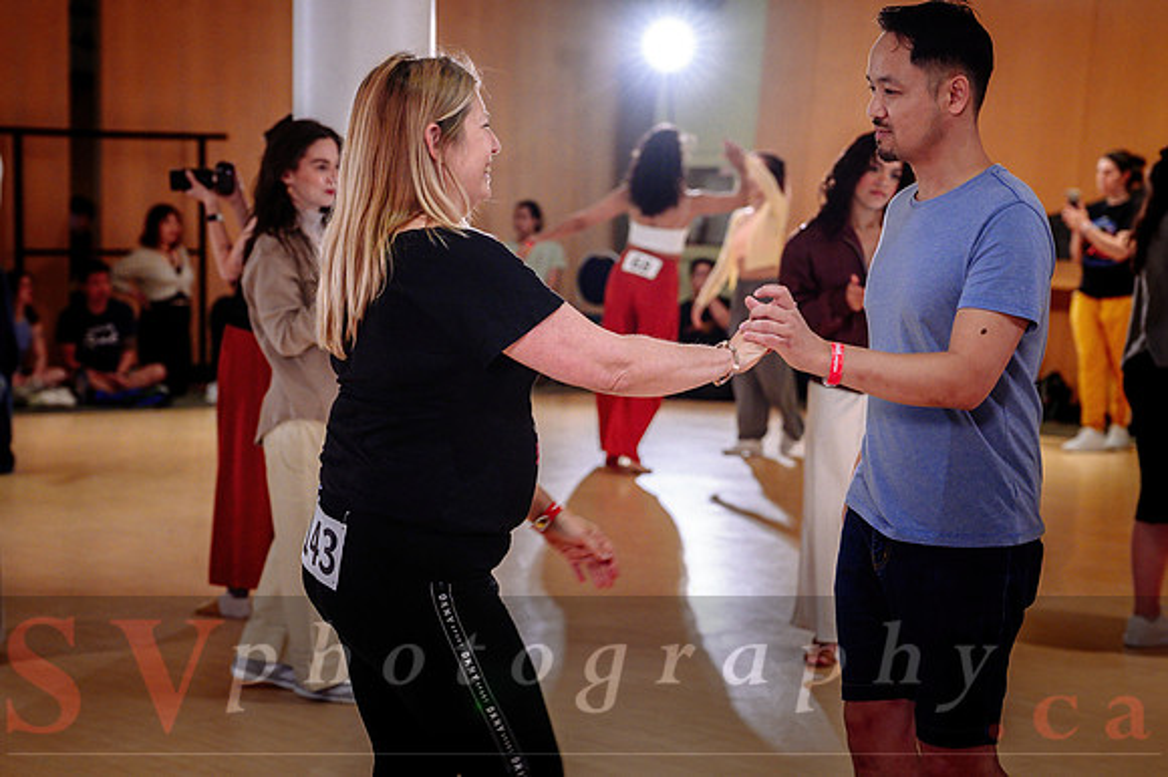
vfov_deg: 15.5
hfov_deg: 23.1
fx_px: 2853
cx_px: 584
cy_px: 388
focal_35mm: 88
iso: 1250
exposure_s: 1/200
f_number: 3.2
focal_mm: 59
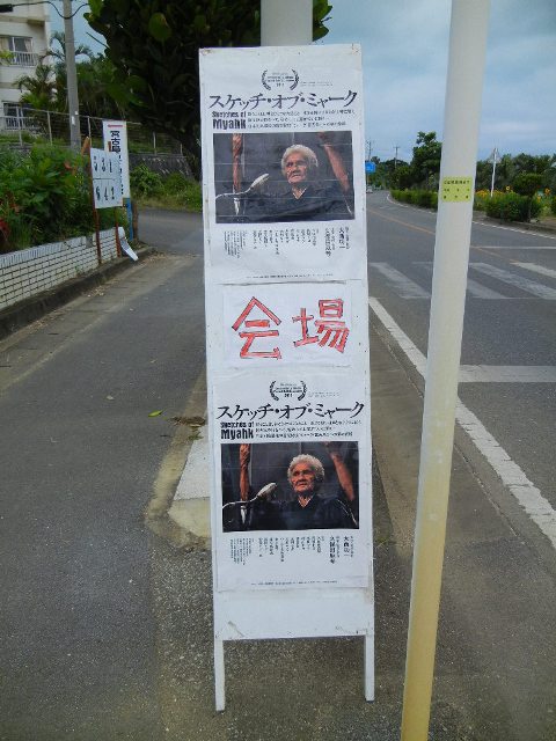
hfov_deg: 46.8
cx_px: 278
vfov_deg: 60.0
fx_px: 642
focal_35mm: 30
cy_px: 370
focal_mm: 5.4
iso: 160
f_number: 7
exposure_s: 1/363
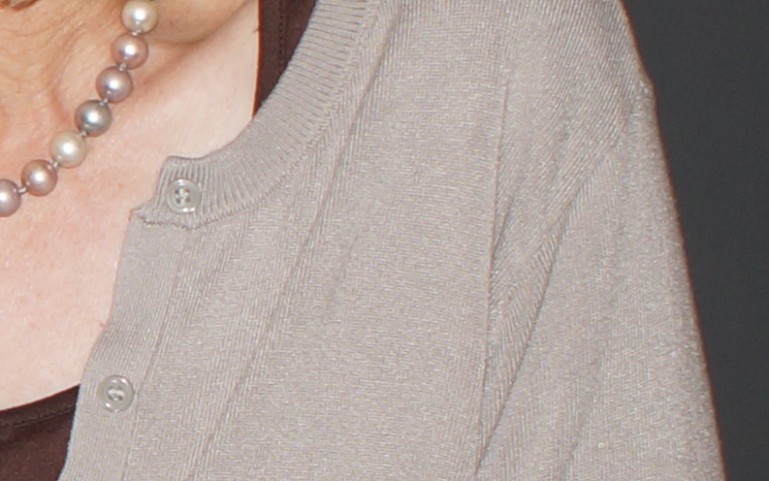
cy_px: 361
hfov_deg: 8.8
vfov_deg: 5.8
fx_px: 4758
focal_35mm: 227
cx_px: -642
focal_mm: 24
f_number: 5.6
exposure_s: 1/60
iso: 200
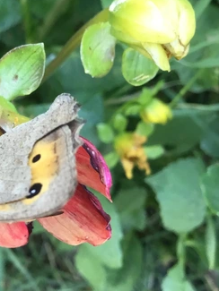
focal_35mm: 61
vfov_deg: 31.7
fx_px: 514
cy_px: 133
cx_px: 22
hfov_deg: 23.4
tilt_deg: -71.6
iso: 40
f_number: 2.4
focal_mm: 3.3
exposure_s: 1/33
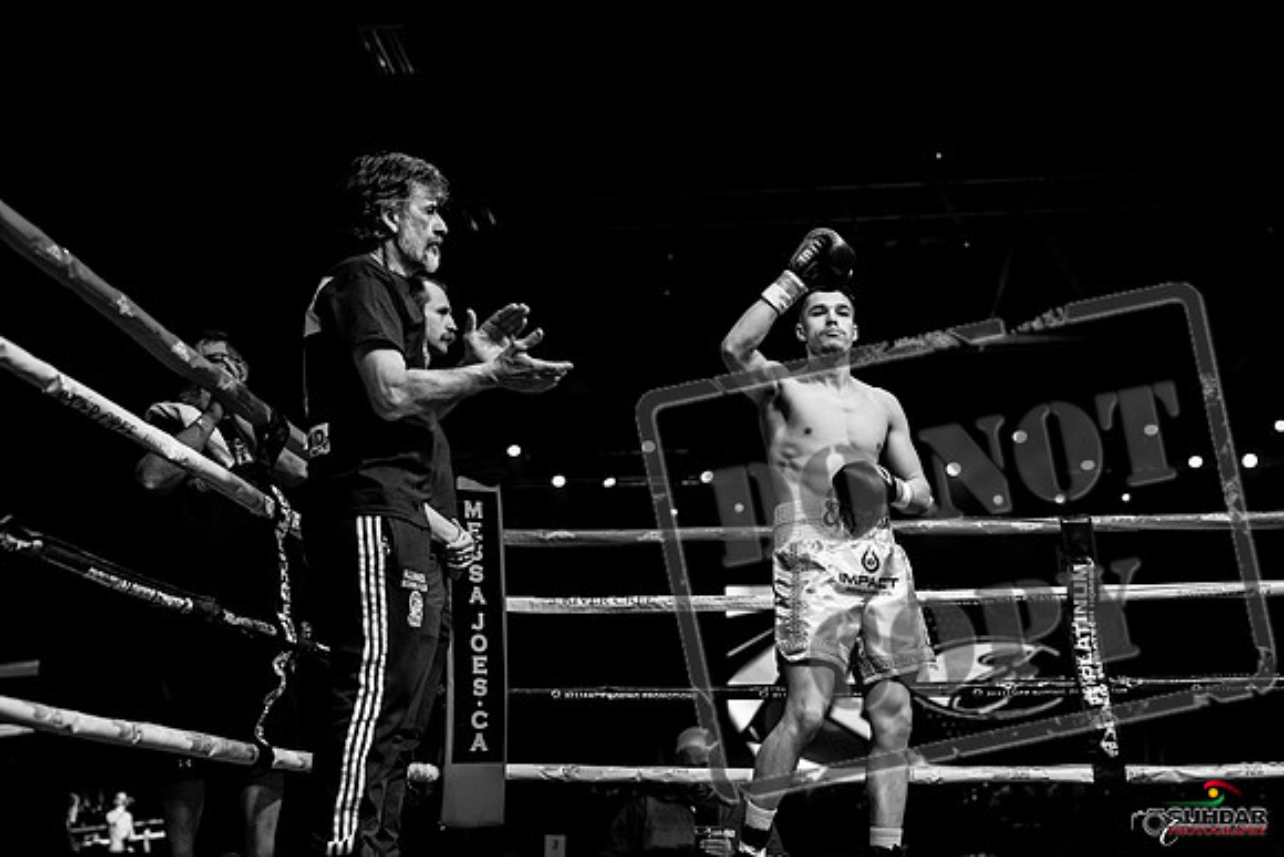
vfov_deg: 27.5
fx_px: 1748
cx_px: 642
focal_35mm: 49
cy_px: 428
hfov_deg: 40.3
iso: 4000
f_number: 2.8
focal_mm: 49
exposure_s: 1/1000
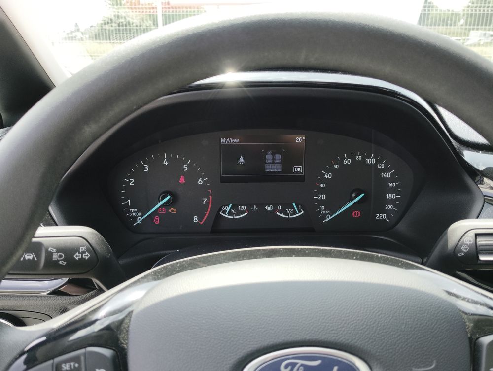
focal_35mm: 29
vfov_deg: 48.3
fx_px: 414
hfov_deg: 61.6
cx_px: 246
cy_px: 186
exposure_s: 1/227
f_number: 1.8
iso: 50
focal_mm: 4.25
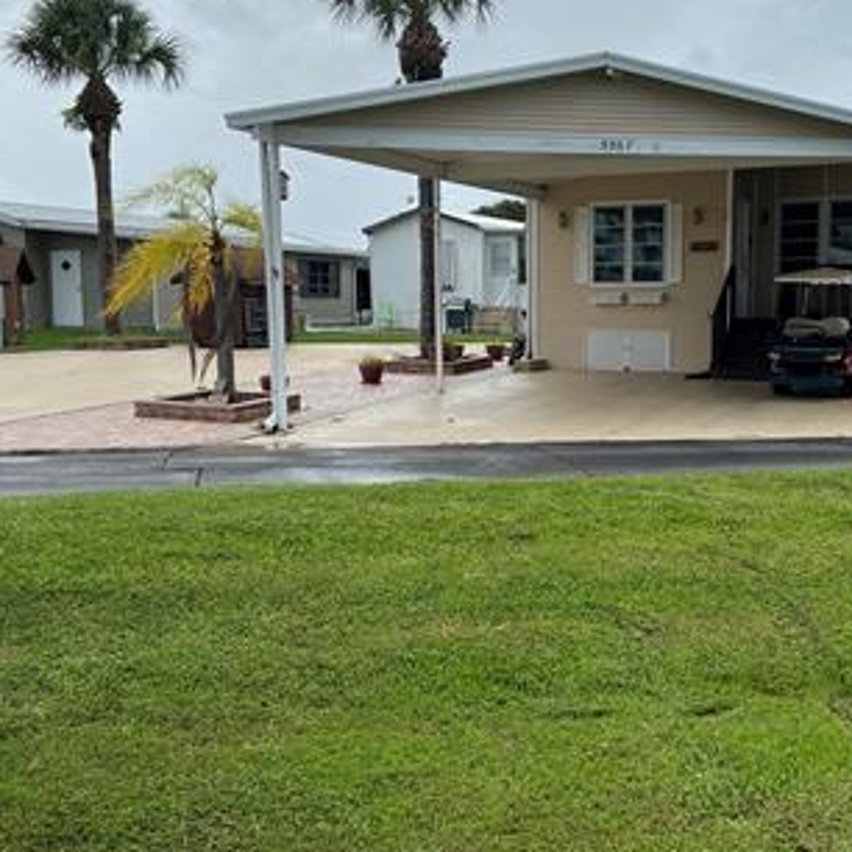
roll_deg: -0.5
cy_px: 415
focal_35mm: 45
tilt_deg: -5.9
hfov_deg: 37.3
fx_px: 1253
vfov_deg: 37.5
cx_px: 532
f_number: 1.5
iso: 50
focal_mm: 5.7
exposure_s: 1/2994
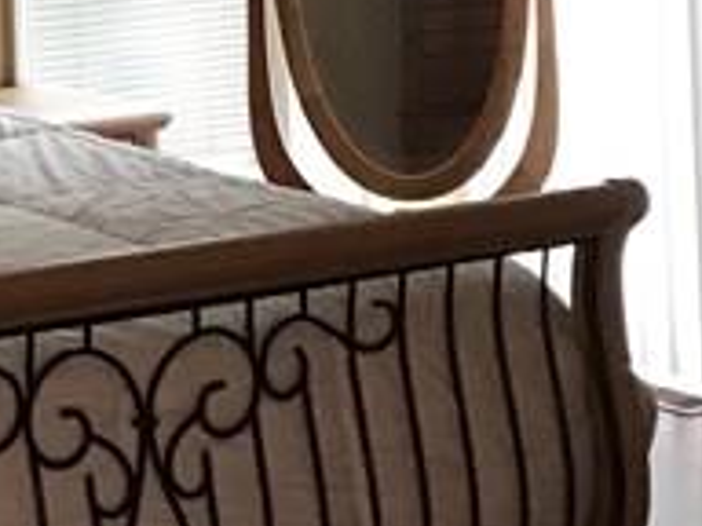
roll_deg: +0.7
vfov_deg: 9.3
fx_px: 3022
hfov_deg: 12.4
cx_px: -424
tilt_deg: +3.0
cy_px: -526
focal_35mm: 149
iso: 64
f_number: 1.8
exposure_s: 1/15
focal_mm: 3.99
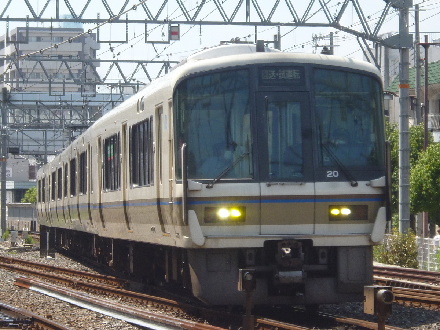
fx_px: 2402
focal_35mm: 189
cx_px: 220
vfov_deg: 7.9
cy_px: 165
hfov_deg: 10.5
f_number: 6.5
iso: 100
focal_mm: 20
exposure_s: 1/160
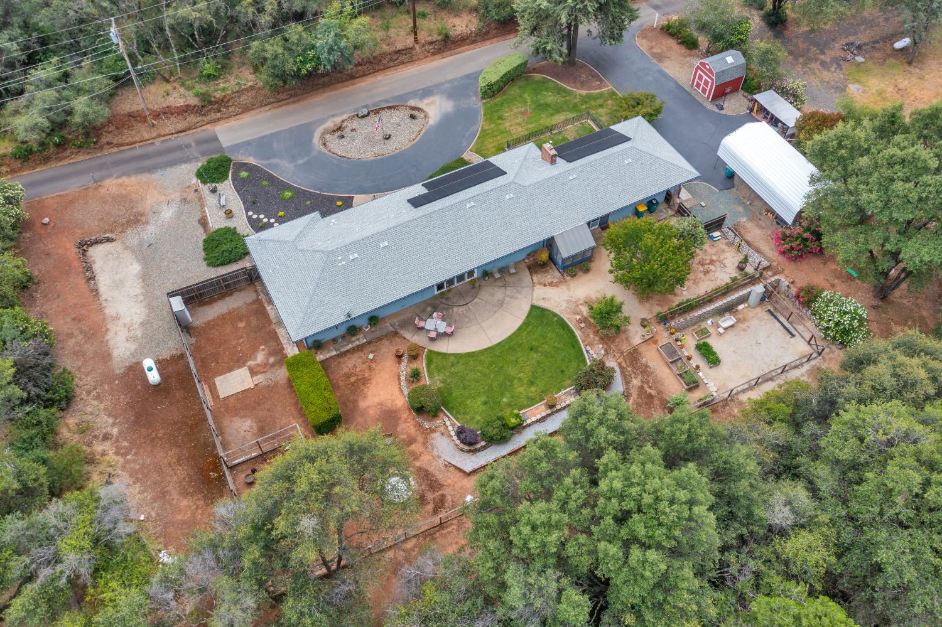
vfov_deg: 46.4
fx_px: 732
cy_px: 314
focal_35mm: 28
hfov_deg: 65.5
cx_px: 471
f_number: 4.5
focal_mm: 10.26
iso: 100
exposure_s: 1/160
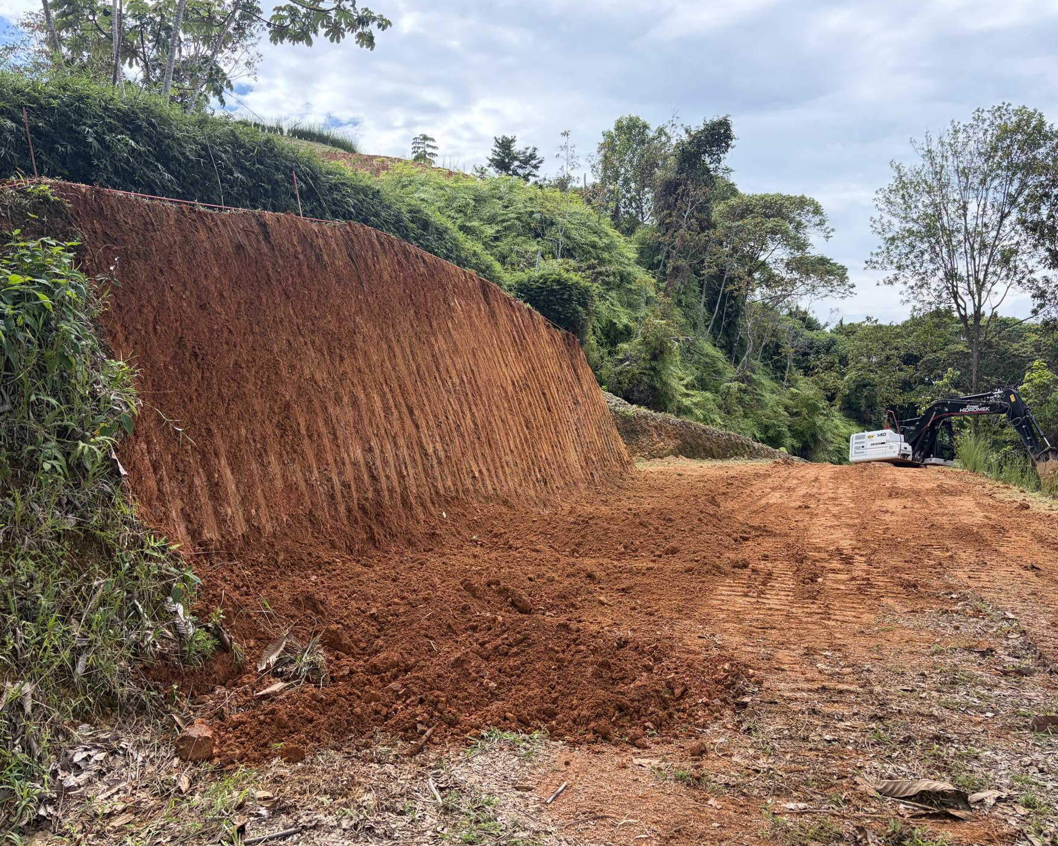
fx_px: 877
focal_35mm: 28
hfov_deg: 62.2
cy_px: 421
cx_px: 532
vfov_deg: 51.5
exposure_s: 1/2141
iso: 64
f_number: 1.6
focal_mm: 5.96
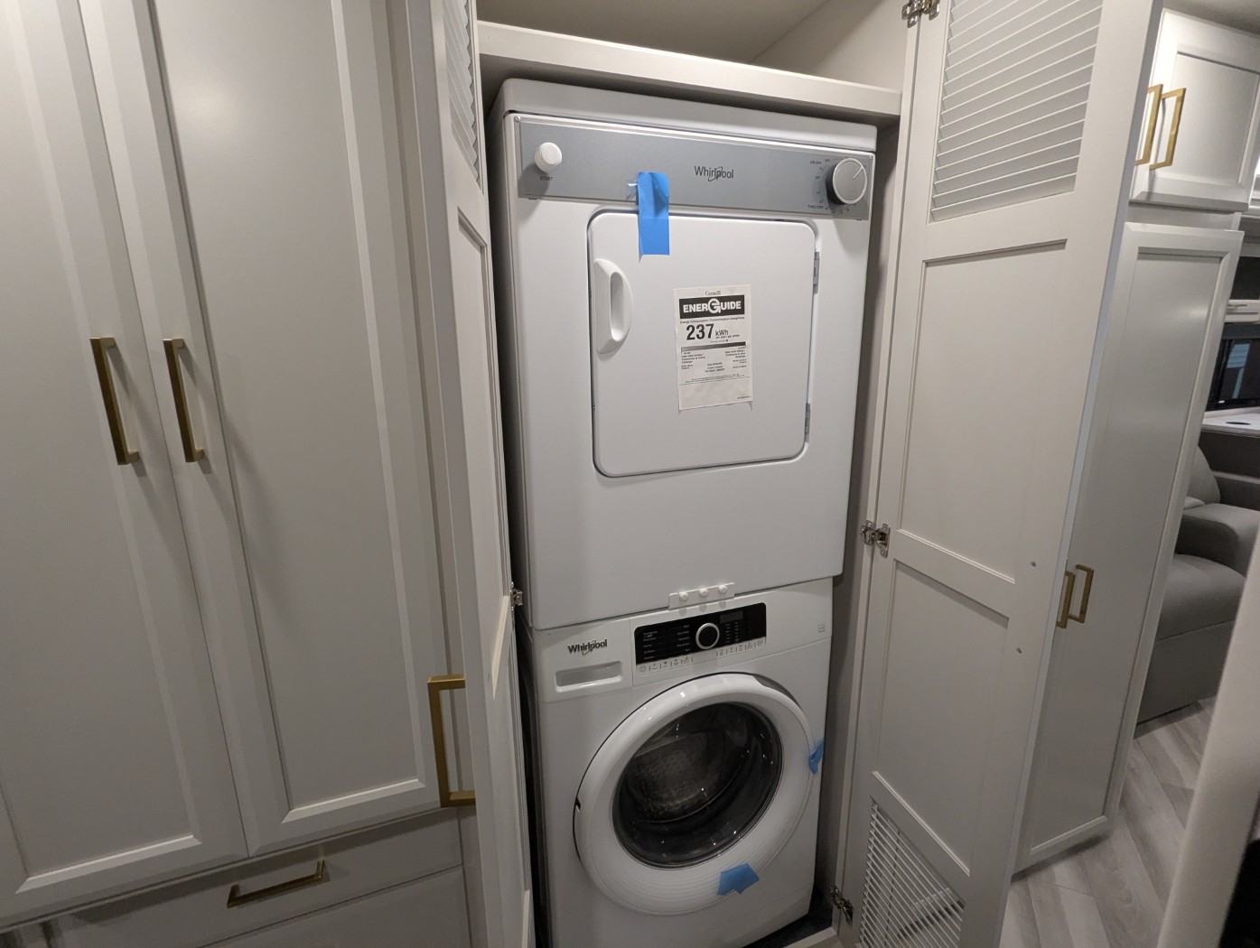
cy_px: 474
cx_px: 630
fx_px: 583
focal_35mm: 16
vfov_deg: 78.2
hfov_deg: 94.4
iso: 259
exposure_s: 1/42
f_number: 2.2
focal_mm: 2.35
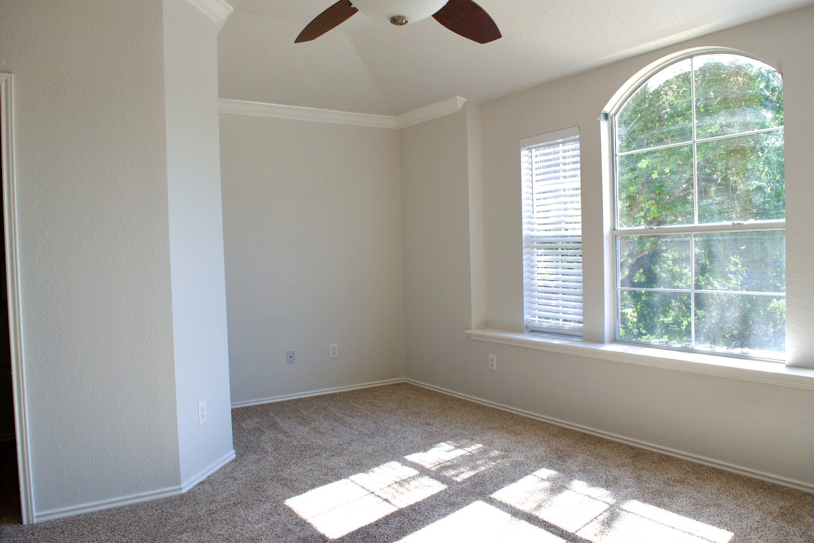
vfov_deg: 47.9
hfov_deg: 67.4
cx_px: 407
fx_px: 610
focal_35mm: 27
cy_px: 272
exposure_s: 1/200
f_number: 7.1
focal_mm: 18
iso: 400
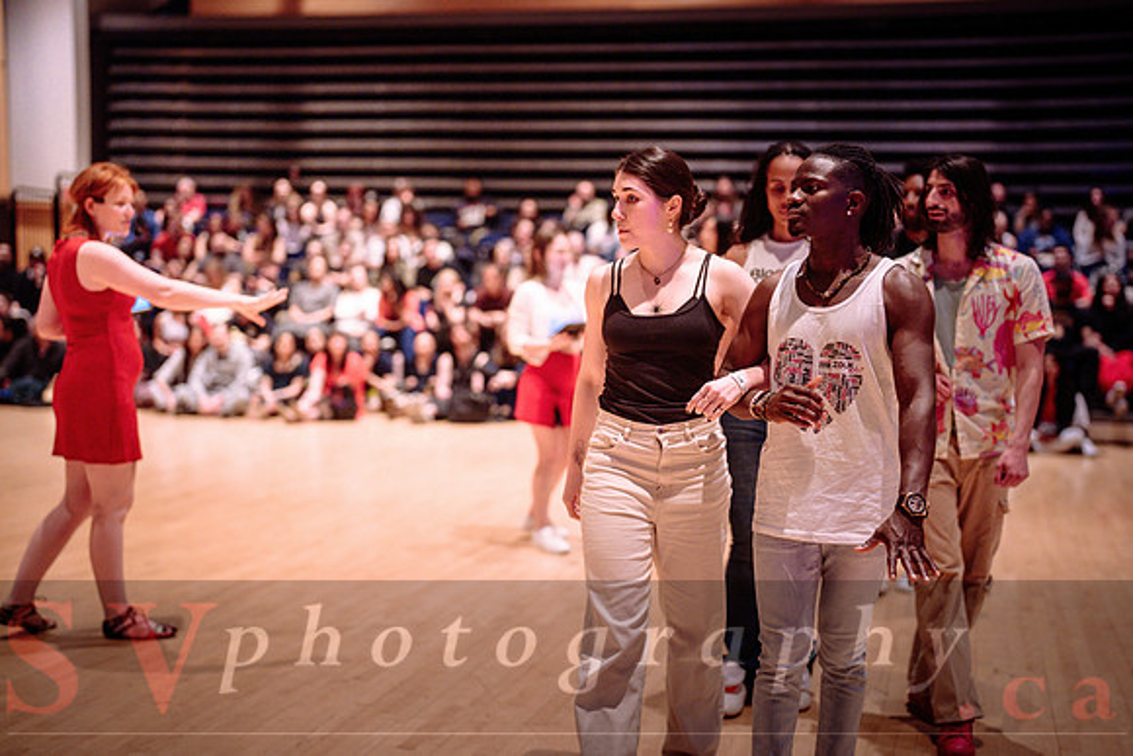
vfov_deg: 27.0
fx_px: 1574
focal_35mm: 50
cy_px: 378
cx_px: 566
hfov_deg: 39.6
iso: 1600
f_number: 1.4
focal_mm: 50
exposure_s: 1/250
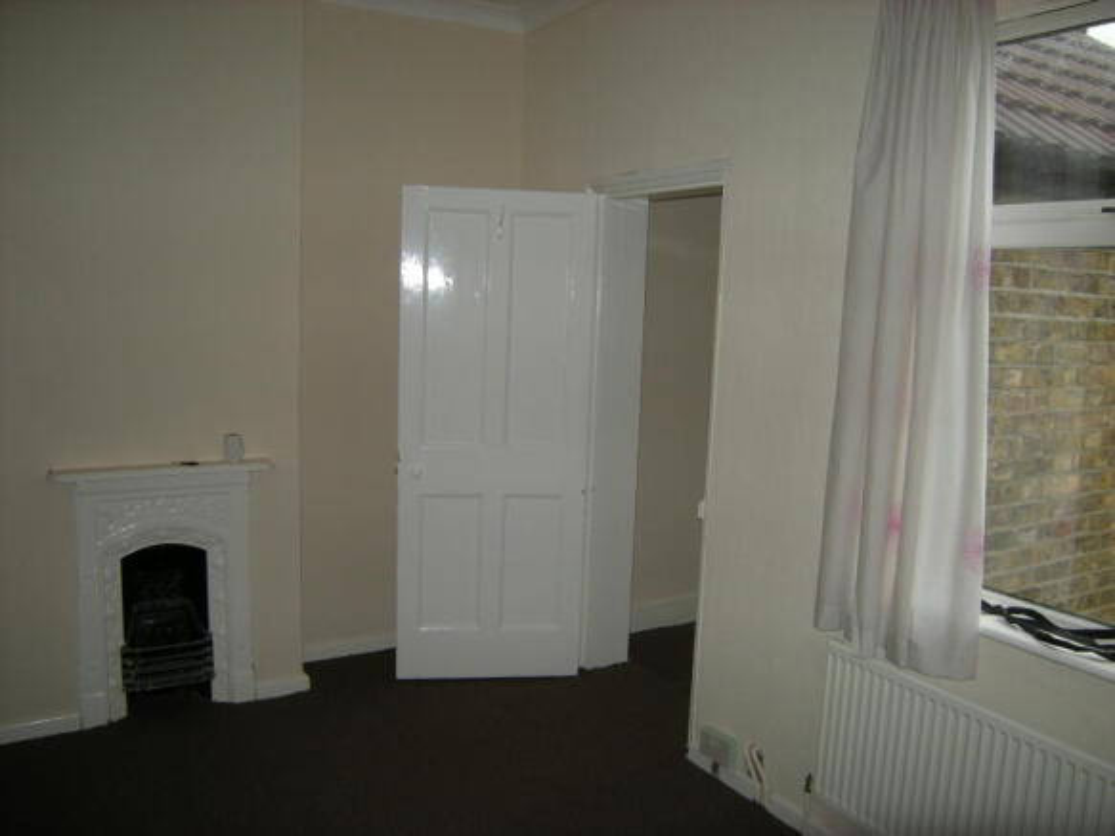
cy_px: 418
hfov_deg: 63.5
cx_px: 558
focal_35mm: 28
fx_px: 902
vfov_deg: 49.7
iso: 64
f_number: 2.8
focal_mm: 4.7
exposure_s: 1/30
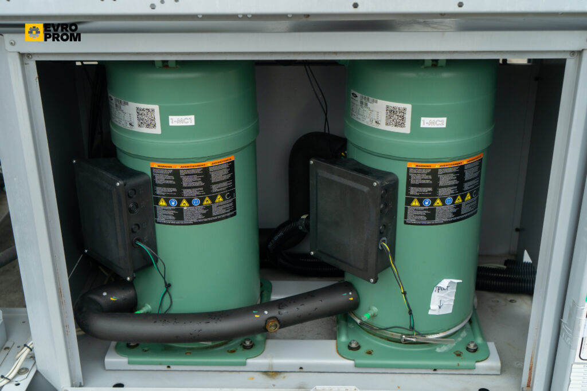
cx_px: 294
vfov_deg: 29.3
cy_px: 196
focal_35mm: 46
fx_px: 750
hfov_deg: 42.7
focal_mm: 46
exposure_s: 1/60
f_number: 5
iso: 400
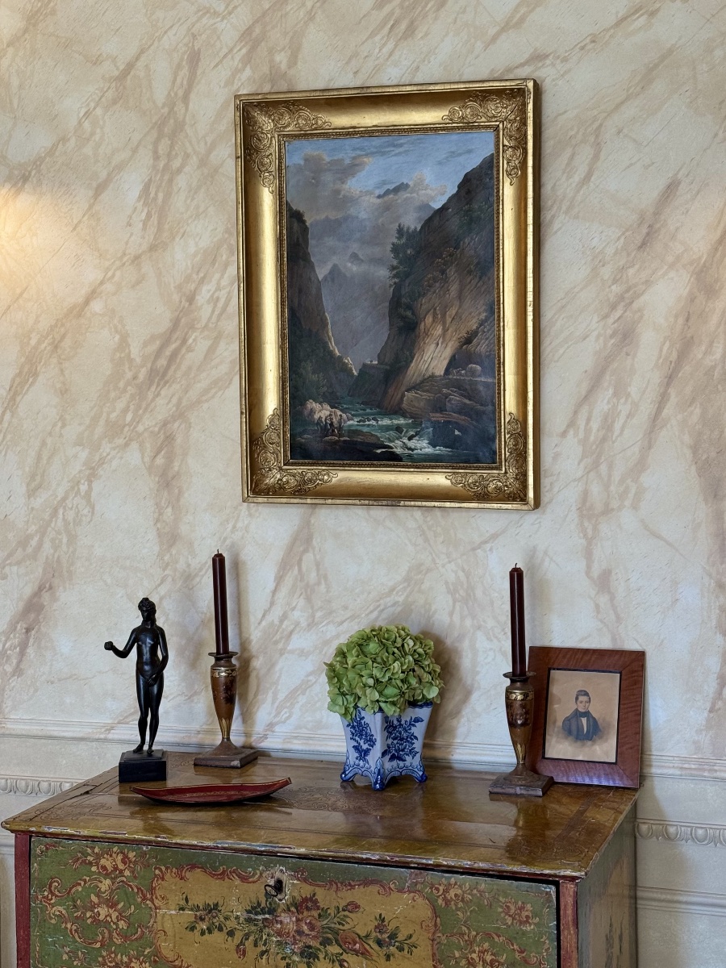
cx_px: 363
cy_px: 484
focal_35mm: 48
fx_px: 1342
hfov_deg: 30.3
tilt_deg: -3.8
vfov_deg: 39.7
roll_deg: +0.7
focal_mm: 6.76
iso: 100
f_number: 1.78
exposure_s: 1/60
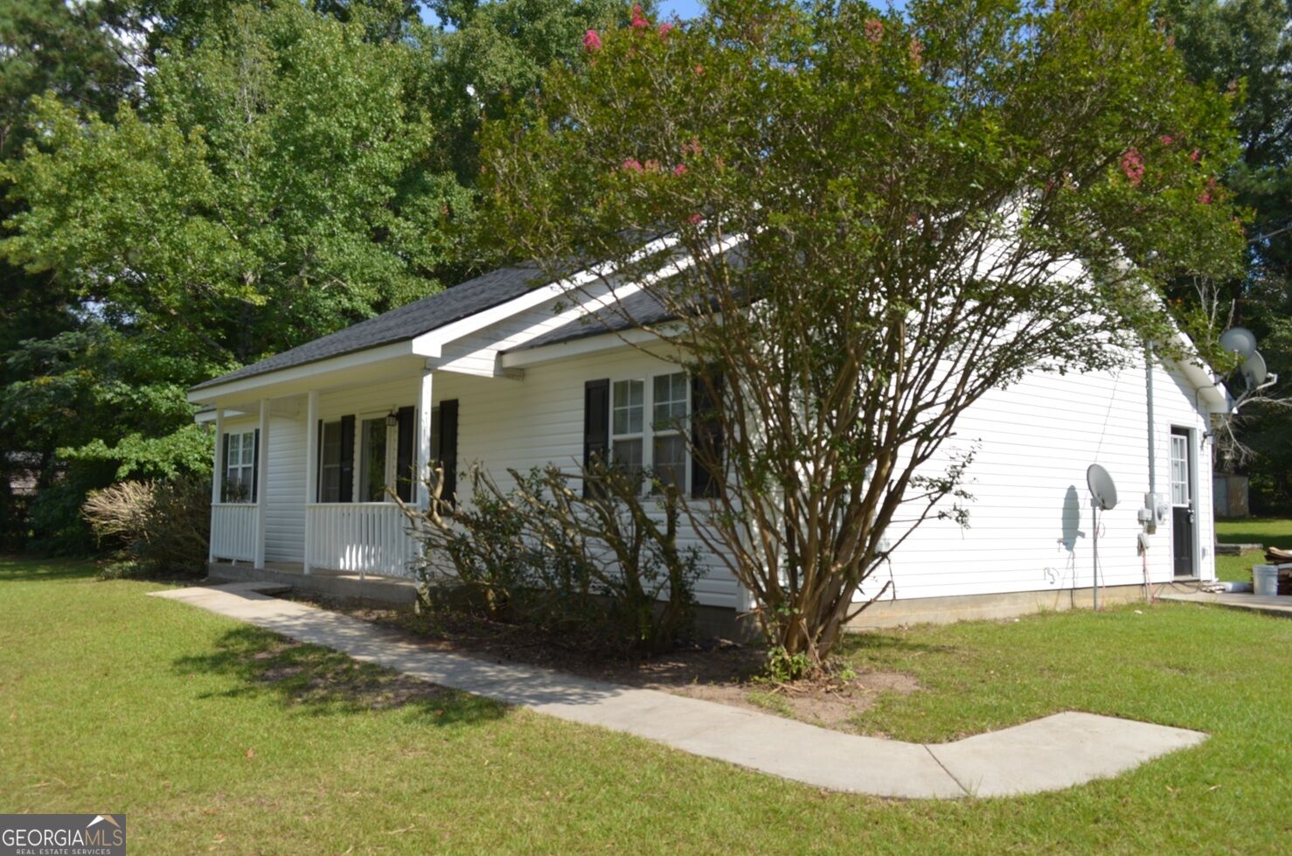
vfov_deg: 43.4
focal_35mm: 30
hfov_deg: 62.0
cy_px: 428
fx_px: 1074
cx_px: 646
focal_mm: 20
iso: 100
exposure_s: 1/200
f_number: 8
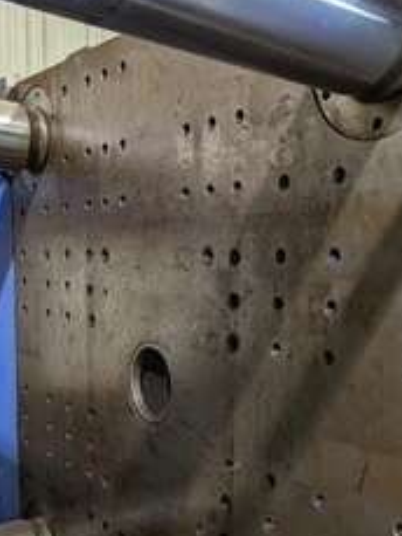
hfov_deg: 34.3
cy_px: 384
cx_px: 230
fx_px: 650
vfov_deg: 43.7
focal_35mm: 42
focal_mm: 6.81
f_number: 1.85
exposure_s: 1/60
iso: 293
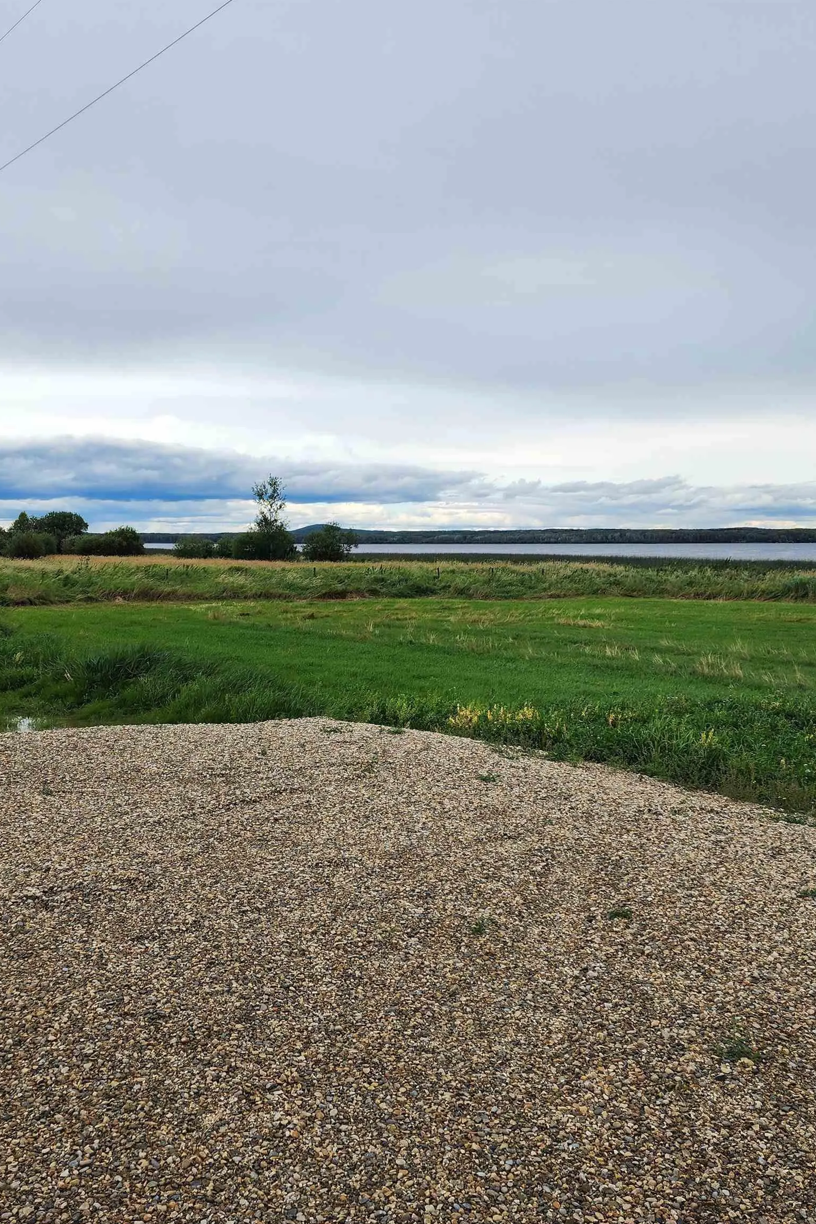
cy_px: 613
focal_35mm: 32
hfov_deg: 41.1
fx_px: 1088
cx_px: 374
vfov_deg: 58.7
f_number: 1.8
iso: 12
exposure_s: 1/752
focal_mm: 6.4
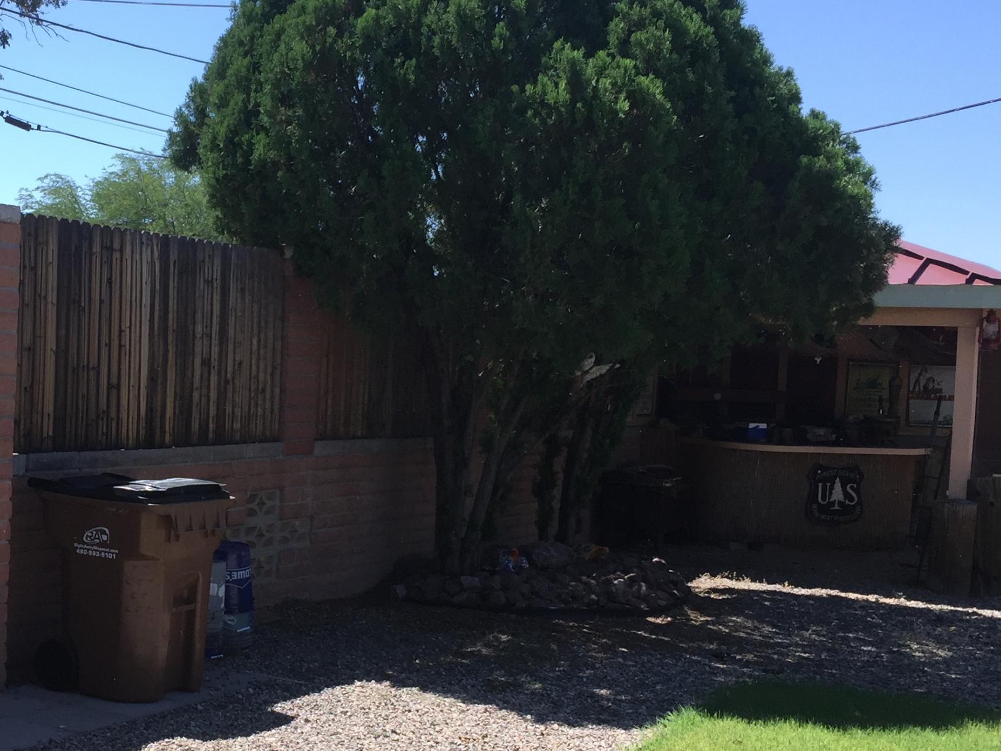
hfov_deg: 35.5
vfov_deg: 27.9
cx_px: 187
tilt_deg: -4.6
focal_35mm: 52
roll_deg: -2.1
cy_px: 483
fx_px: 1504
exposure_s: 1/1364
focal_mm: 4.15
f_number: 2.2
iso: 40
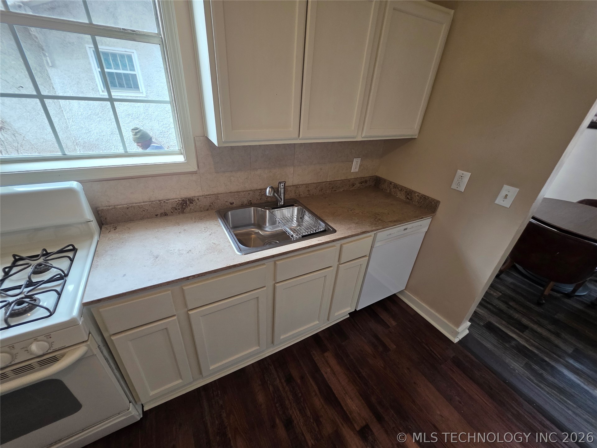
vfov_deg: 89.9
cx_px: 298
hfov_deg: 106.2
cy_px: 224
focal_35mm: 13
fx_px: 224
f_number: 1.9
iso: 200
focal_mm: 2.2
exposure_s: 1/120
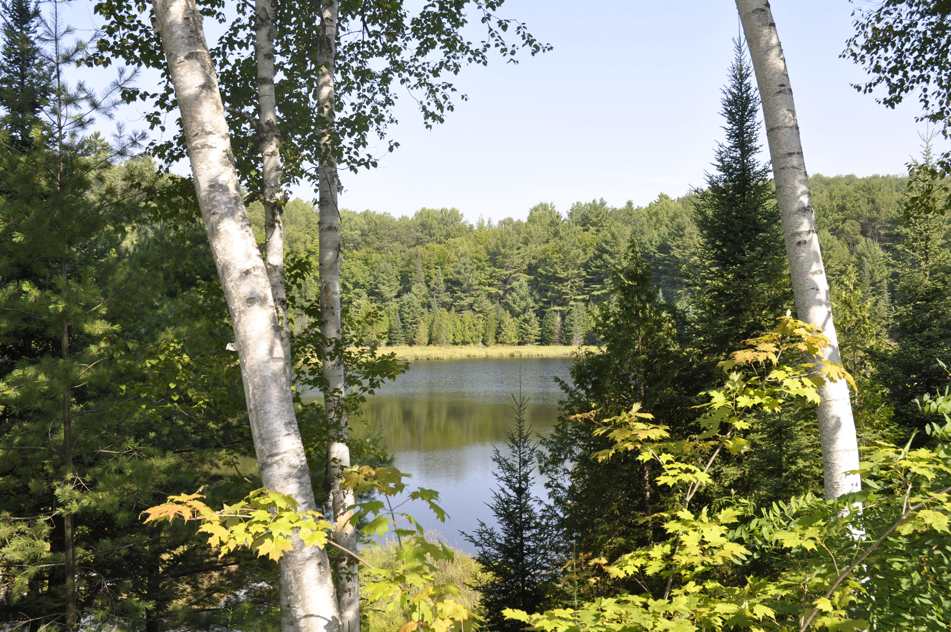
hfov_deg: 51.3
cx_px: 476
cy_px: 316
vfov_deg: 35.4
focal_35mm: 38
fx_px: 989
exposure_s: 1/200
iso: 200
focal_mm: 25
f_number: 8
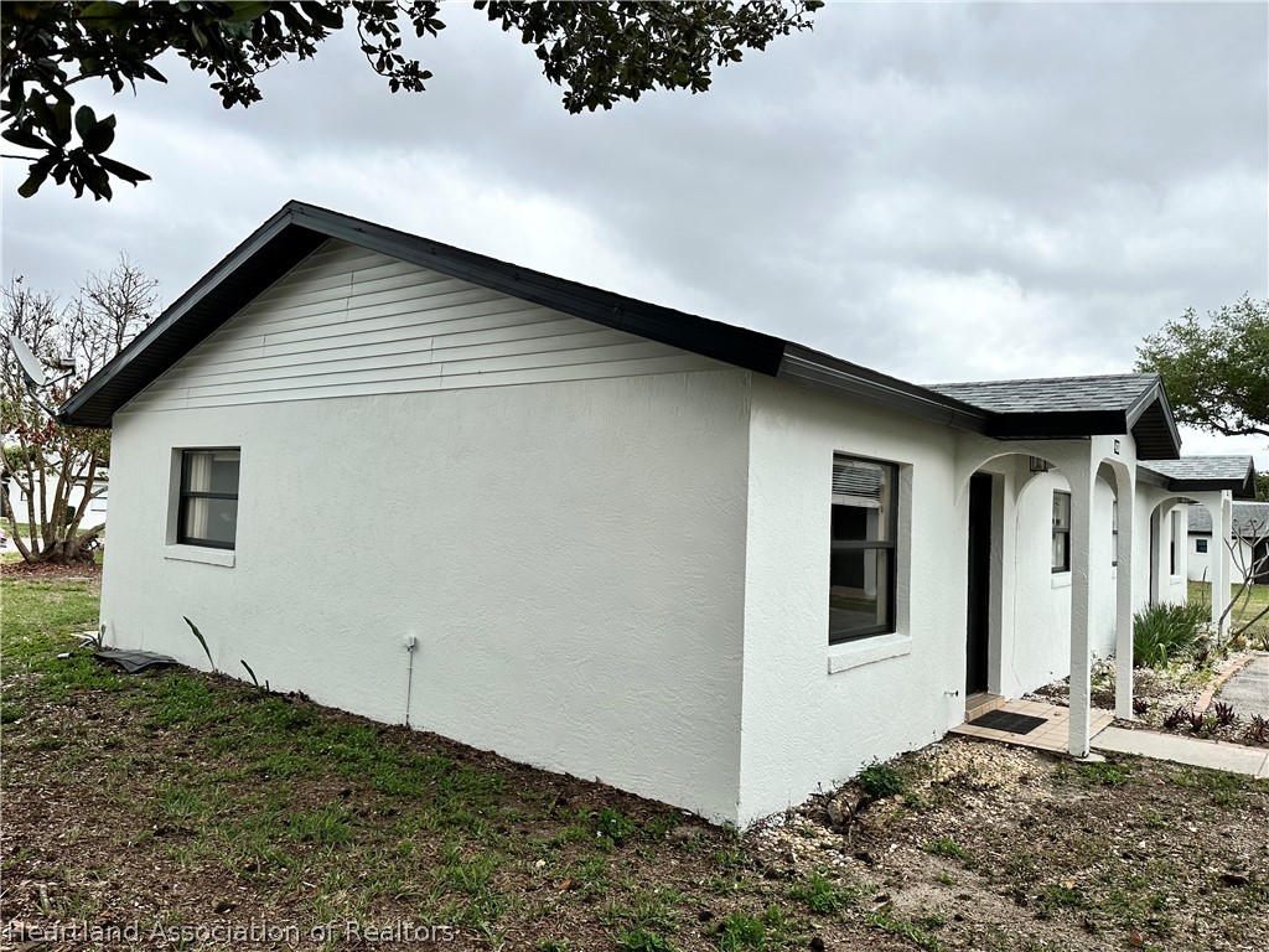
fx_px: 880
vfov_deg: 56.8
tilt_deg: +2.8
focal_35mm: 24
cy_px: 476
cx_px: 634
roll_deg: -2.9
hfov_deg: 71.6
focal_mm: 6.86
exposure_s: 1/3597
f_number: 1.78
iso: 80
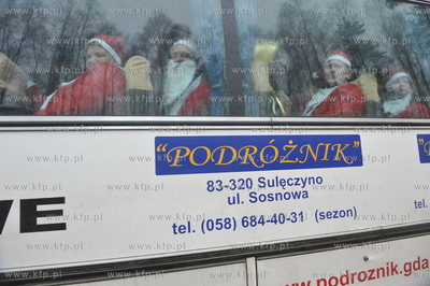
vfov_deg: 53.1
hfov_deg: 73.8
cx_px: 215
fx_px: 286
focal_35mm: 24
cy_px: 143
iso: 2000
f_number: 5.6
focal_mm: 24
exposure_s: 1/160
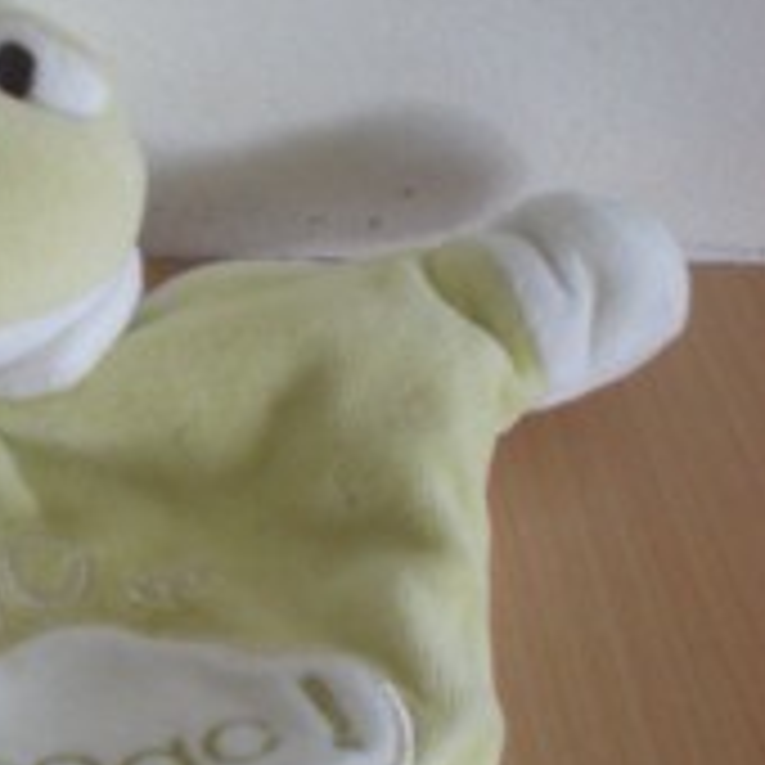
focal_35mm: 103
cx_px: -86
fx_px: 2575
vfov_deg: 16.8
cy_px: 554
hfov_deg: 16.4
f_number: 3.1
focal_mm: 6.3
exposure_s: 1/64
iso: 180
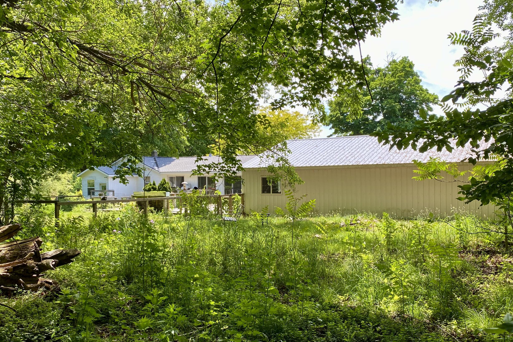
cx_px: 280
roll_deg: -2.1
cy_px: 194
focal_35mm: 33
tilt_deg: -1.7
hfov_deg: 57.1
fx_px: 470
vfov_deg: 39.9
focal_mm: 4.25
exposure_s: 1/495
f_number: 1.8
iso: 32
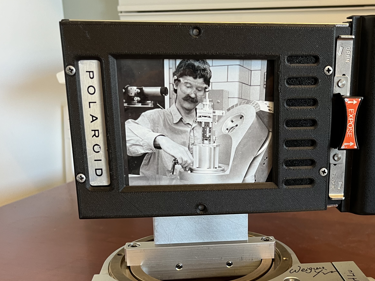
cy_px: 213
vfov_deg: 31.6
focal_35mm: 45
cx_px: 255
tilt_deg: -16.2
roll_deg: -0.2
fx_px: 487
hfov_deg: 41.4
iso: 100
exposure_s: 1/60
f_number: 1.6
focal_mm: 5.1
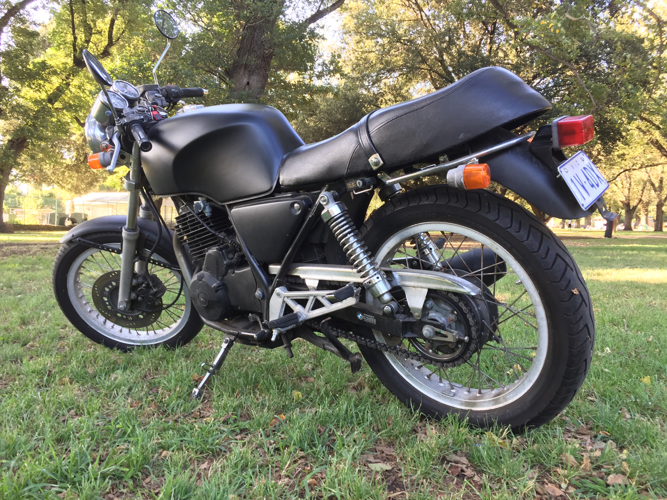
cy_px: 250
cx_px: 334
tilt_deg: -2.2
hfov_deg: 61.7
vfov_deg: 48.2
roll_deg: -0.1
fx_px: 559
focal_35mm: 29
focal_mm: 4.15
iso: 40
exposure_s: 1/50
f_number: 2.2
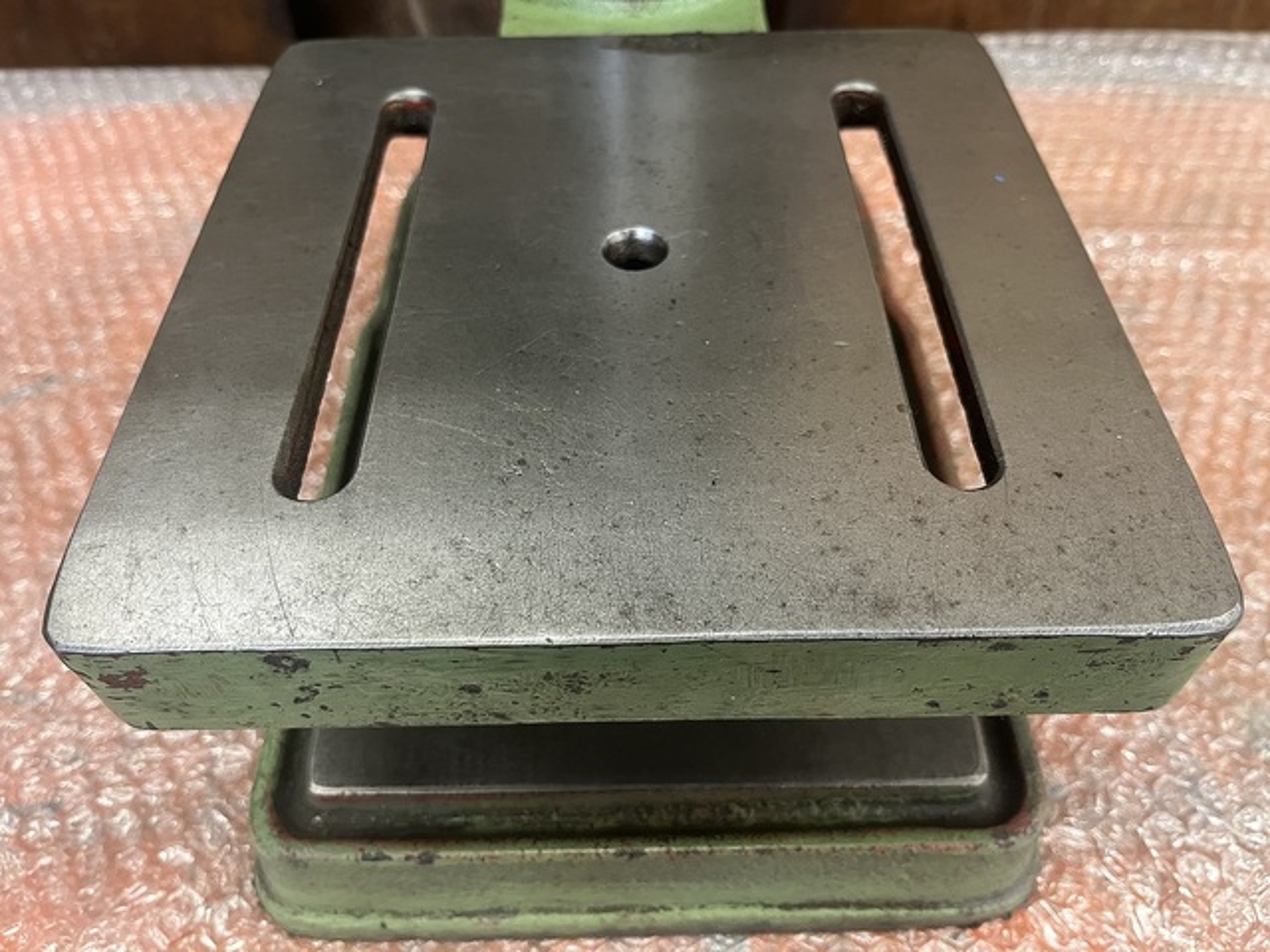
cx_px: 635
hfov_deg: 67.3
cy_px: 476
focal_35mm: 26
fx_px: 954
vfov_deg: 53.1
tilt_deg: -51.8
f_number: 1.6
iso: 250
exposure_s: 1/60
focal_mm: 5.1
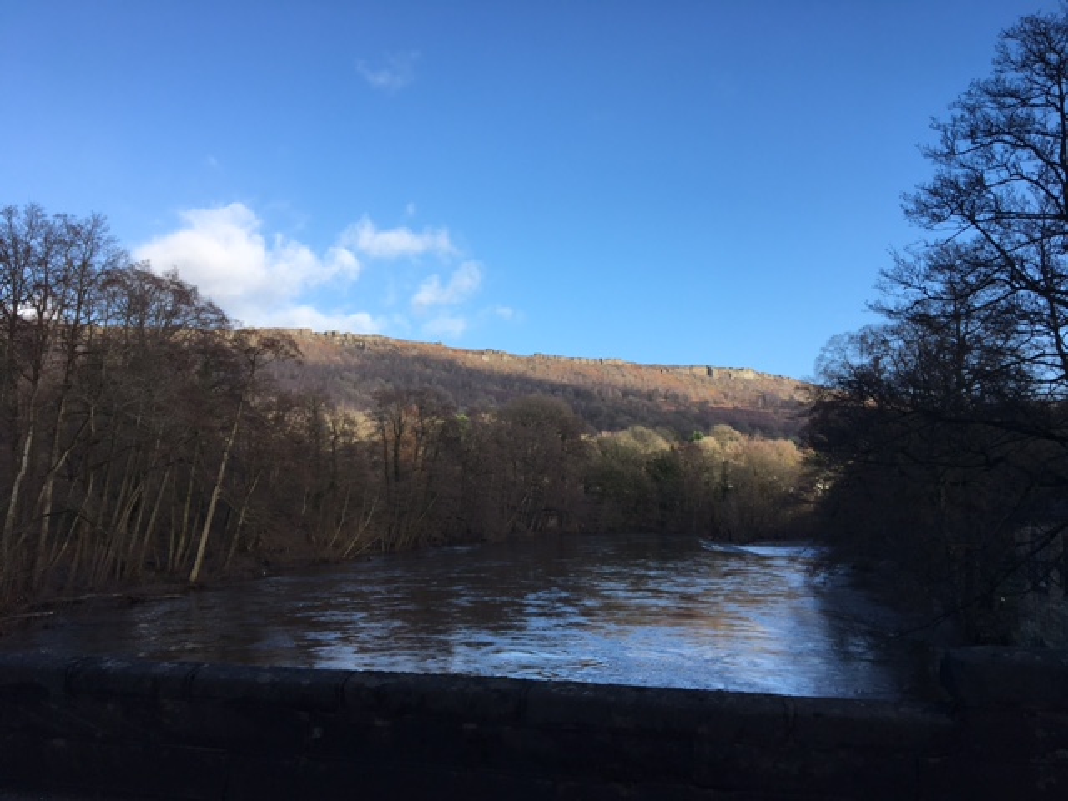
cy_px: 400
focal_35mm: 29
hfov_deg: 61.7
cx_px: 534
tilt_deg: +5.9
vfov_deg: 48.2
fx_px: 895
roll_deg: +0.0
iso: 25
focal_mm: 4.15
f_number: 2.2
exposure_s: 1/754
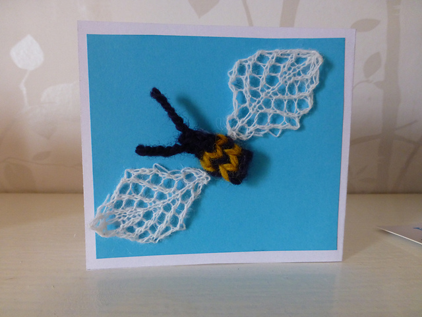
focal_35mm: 24
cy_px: 158
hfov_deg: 71.6
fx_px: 293
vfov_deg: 56.8
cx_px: 211
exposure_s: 1/25
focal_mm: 4.3
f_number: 3.3
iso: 400
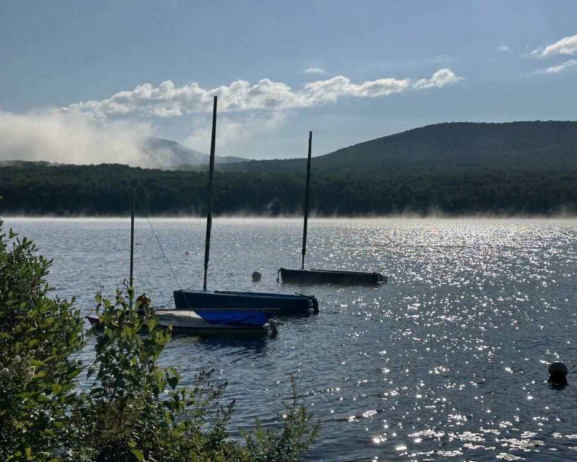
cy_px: 227
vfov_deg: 29.7
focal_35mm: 51
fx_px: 871
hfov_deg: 36.6
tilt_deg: -0.5
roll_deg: -0.4
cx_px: 297
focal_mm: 6.86
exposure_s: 1/18868
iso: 64
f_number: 1.78
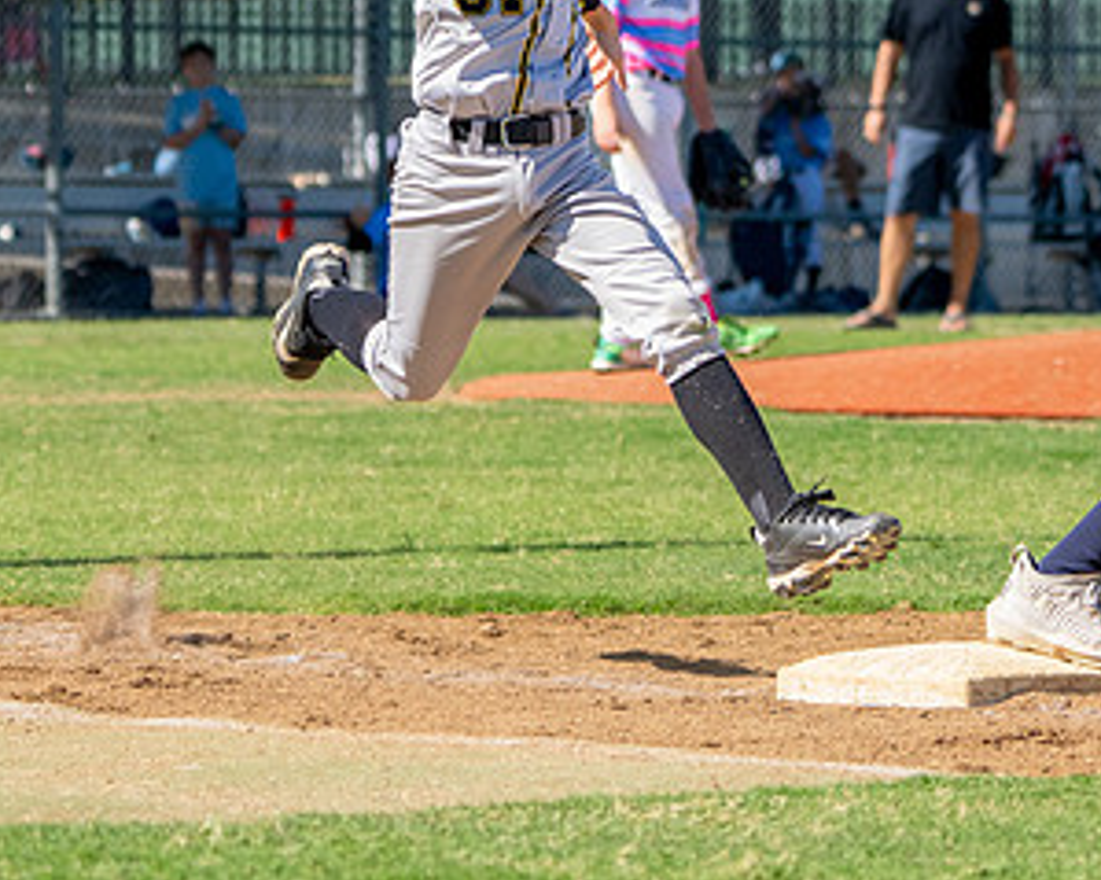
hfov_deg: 6.7
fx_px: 9349
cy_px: 189
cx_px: 763
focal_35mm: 287
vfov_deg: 5.4
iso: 1000
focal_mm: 112
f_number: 4.5
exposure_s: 1/3200
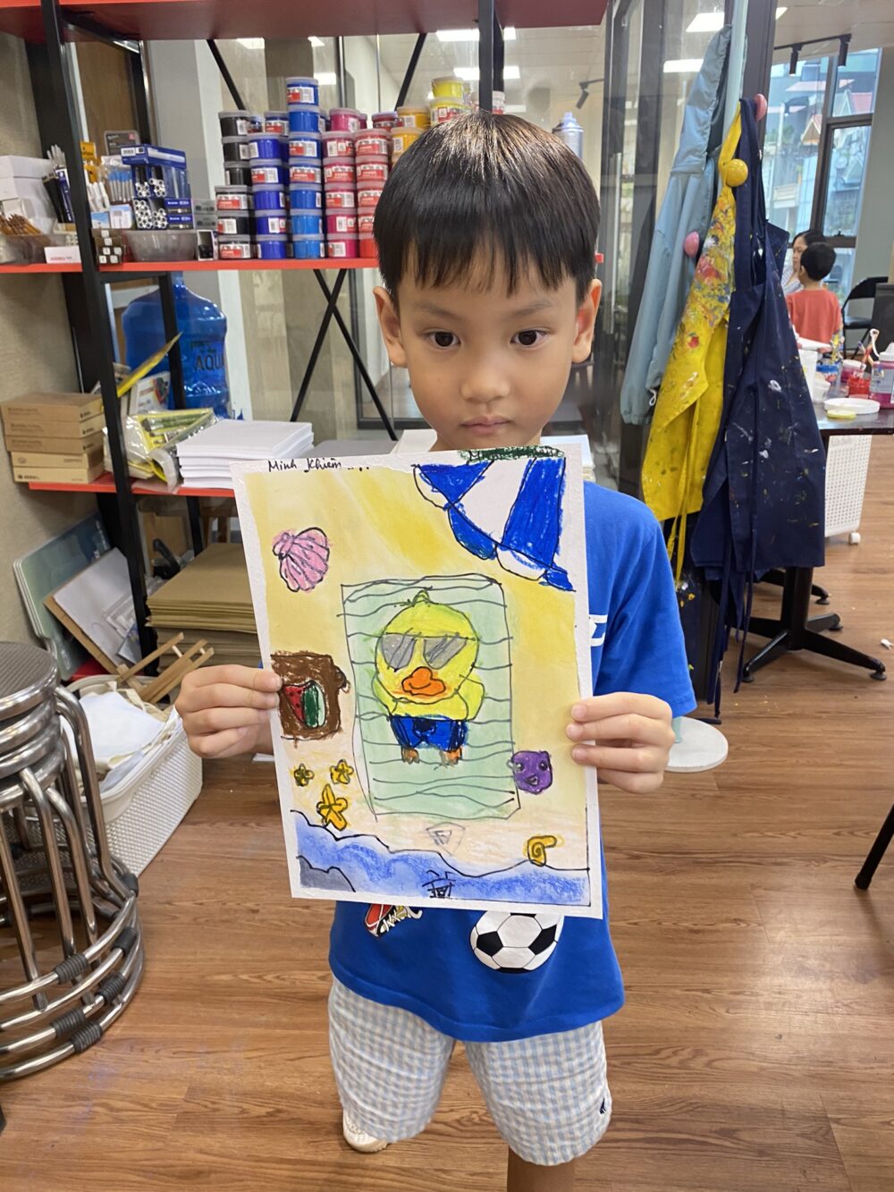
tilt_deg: -20.8
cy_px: 596
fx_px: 895
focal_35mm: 26
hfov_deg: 53.1
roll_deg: +0.9
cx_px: 447
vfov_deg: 67.3
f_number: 1.8
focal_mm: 4.25
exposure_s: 1/74
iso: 125
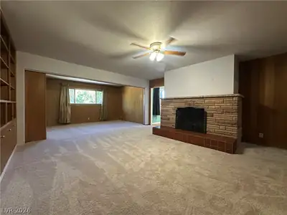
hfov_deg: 102.1
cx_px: 144
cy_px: 108
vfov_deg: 85.7
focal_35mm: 14
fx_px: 116
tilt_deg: -1.5
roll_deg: +0.2
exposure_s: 1/60
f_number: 2.2
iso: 500
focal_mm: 2.22
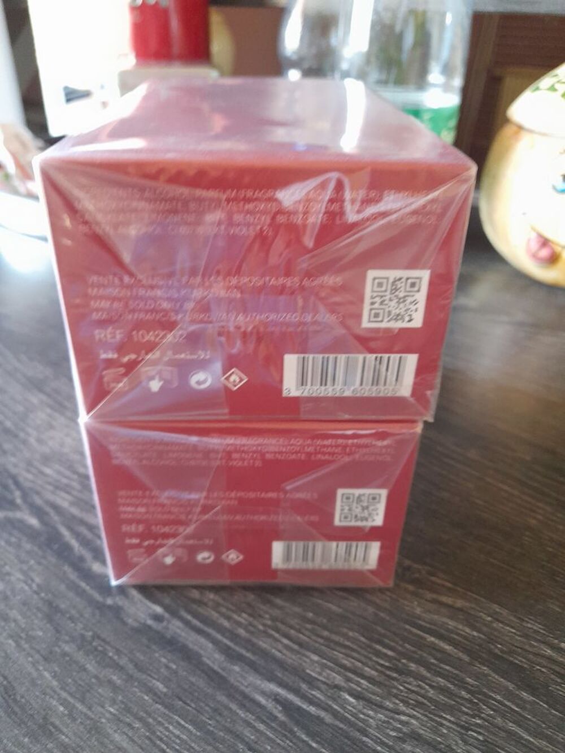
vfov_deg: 69.4
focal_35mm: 25
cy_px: 376
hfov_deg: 54.9
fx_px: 544
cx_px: 282
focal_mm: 4.6
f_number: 2
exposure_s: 1/33
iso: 500
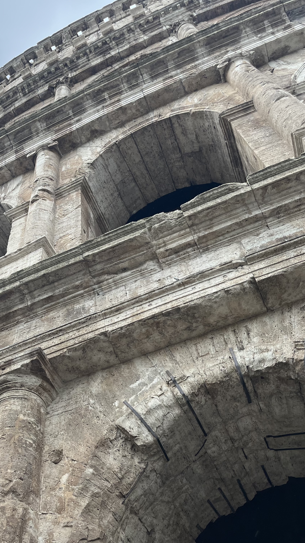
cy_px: 272
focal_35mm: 38
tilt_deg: +61.7
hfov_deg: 30.4
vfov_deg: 52.8
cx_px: 60
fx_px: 546
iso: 50
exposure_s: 1/513
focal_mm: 5.1
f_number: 1.6
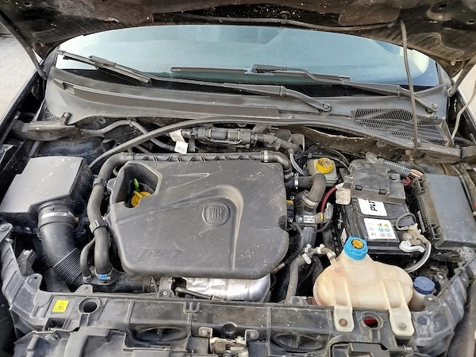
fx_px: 330
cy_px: 178
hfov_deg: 71.6
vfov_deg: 56.8
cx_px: 238
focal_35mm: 24
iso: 50
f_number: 1.7
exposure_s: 1/50
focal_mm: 5.31
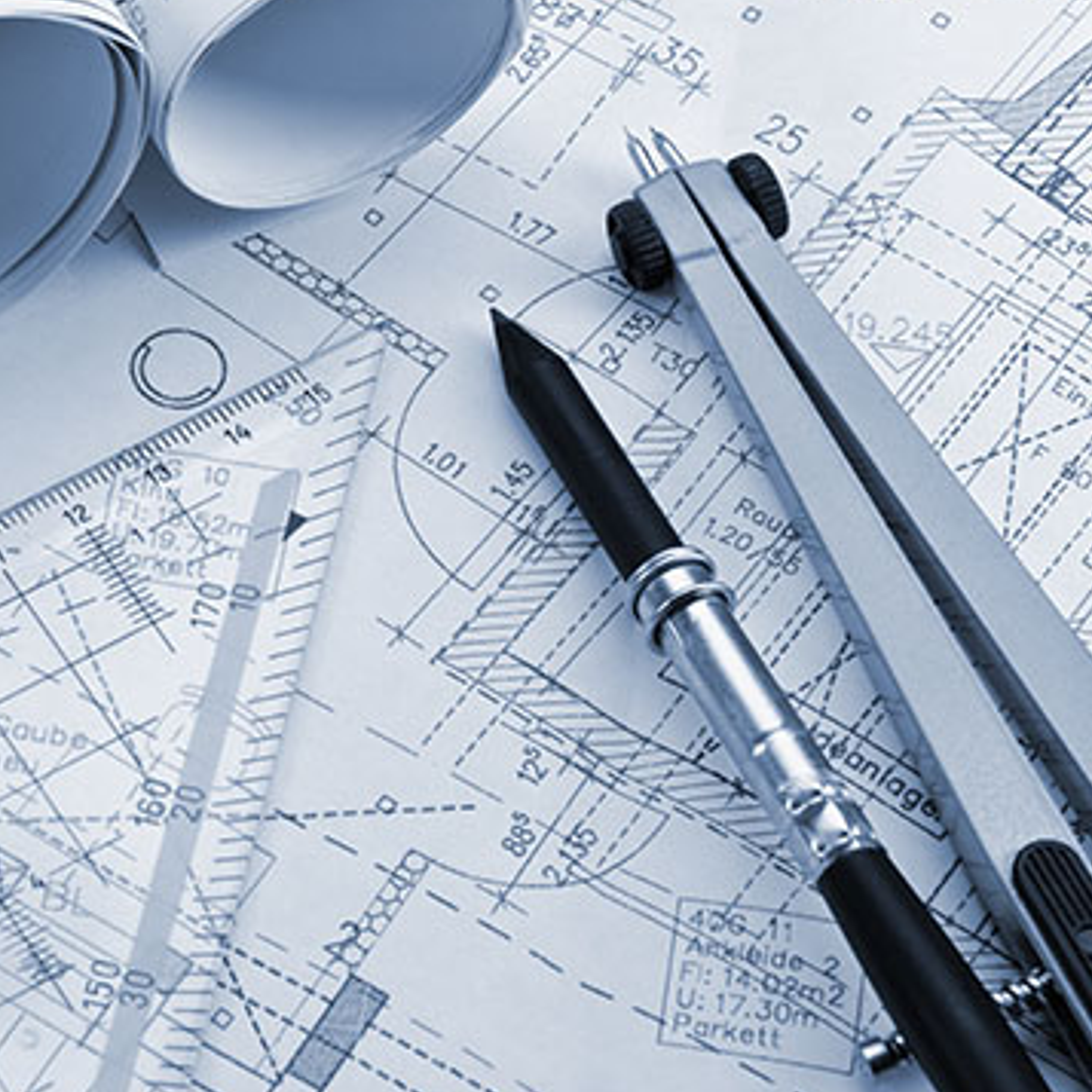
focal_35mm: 133
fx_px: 4747
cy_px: 301
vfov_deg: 13.1
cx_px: 187
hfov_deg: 13.0
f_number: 22
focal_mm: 70
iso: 100
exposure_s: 1/125
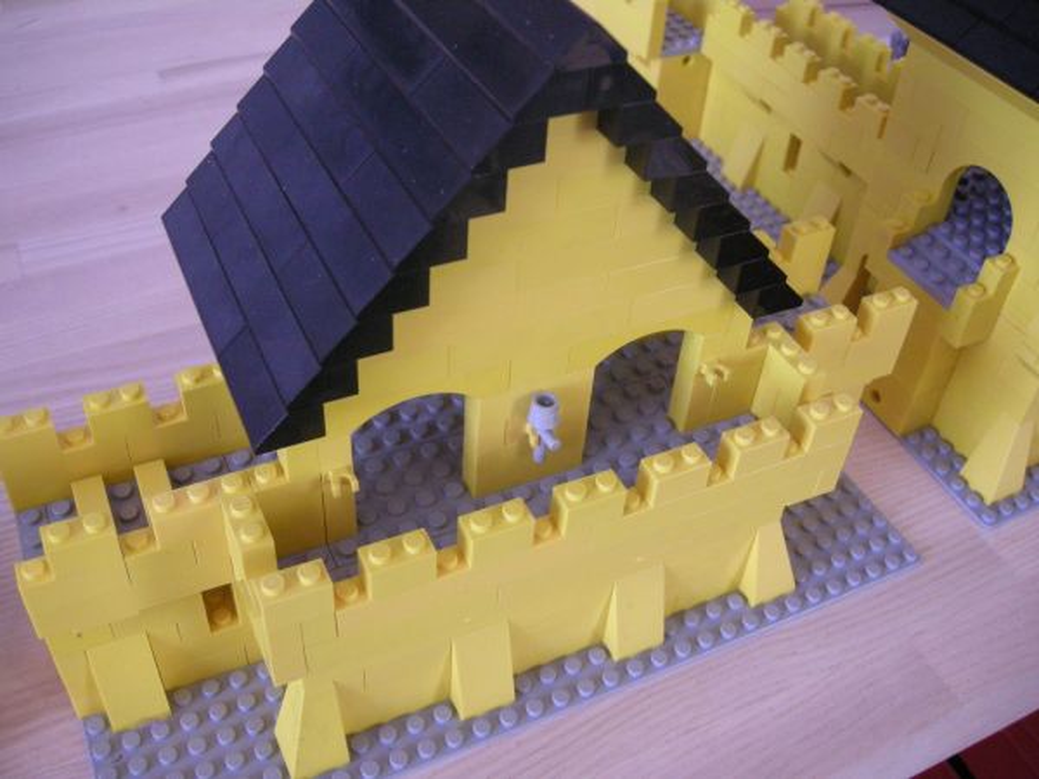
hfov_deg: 51.4
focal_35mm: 36
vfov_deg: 39.7
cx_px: 520
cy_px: 390
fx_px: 1081
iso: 400
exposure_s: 1/18.2
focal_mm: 7.5
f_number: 2.7
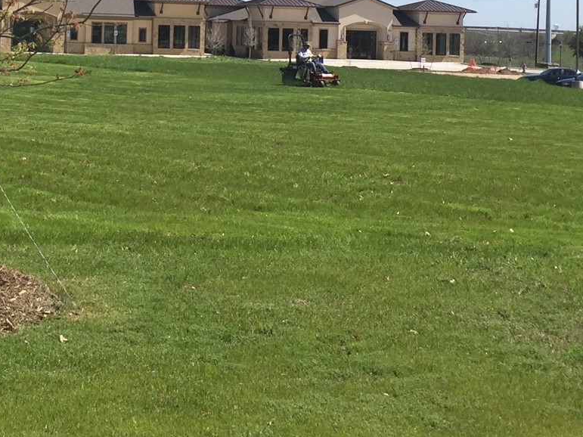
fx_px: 1297
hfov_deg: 25.0
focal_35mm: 77
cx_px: 140
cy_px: 3
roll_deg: -0.7
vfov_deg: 18.6
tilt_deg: +1.0
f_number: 2.2
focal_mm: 4.15
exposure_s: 1/2198
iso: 32
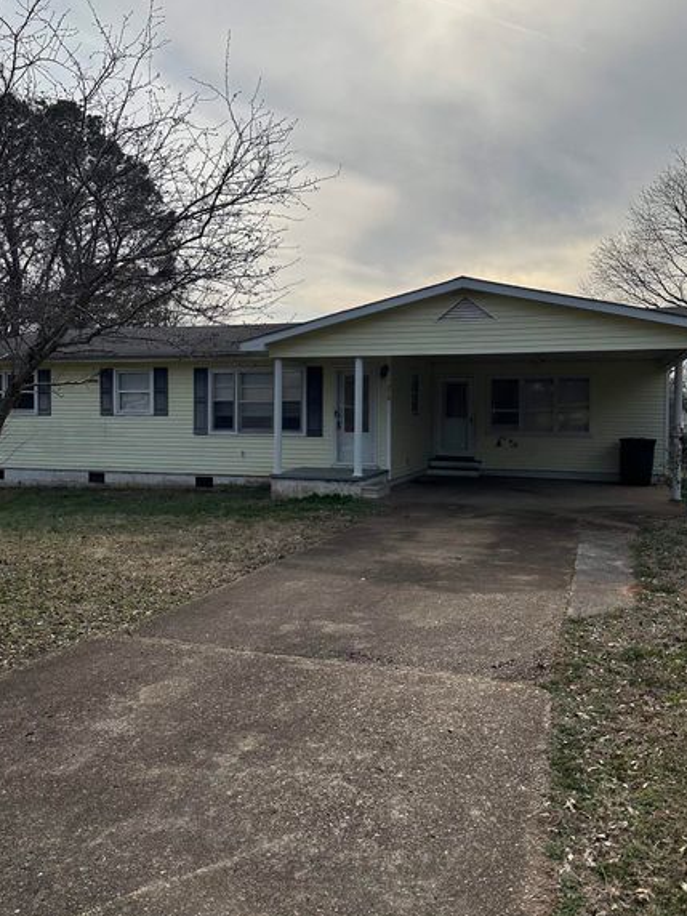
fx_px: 741
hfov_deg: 49.7
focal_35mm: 28
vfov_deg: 63.4
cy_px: 422
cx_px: 336
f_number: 1.78
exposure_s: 1/10753
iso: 80
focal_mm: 6.86
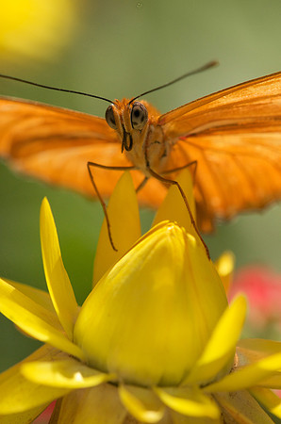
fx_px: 3529
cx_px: 140
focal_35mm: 300
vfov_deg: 6.9
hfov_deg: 4.6
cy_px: 212
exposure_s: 1/320
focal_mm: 200
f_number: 9
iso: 640
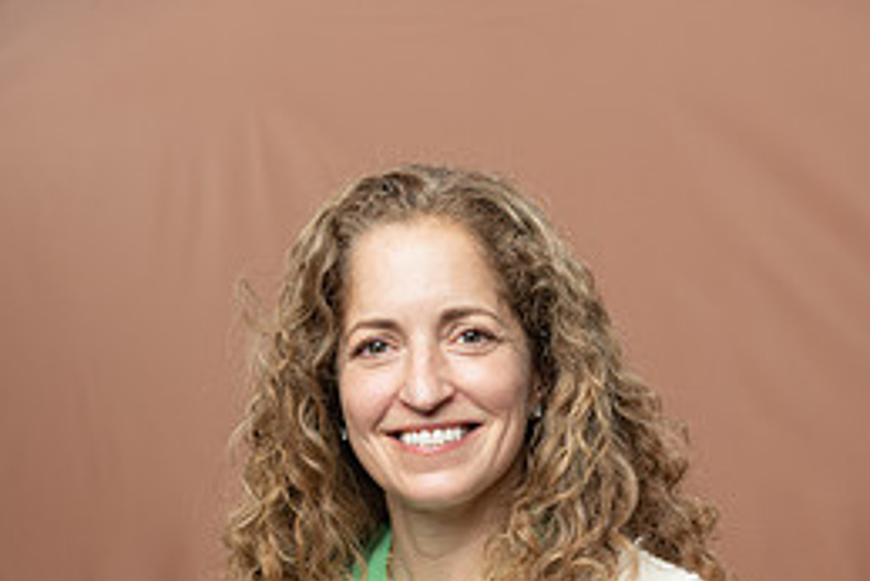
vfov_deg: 11.8
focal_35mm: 113
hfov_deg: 18.1
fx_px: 2732
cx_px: 490
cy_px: 739
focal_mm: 65
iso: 320
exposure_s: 1/160
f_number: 4
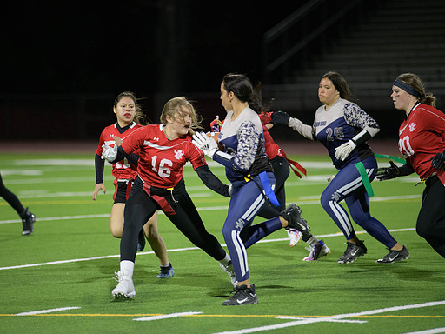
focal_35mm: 218
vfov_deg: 6.8
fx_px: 2802
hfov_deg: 9.1
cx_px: 194
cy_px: 167
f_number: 2.8
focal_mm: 200
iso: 3600
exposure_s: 1/640
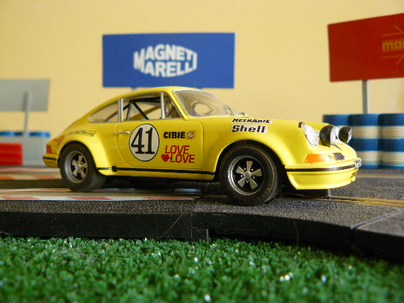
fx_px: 420
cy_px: 152
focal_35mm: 36
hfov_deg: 51.4
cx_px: 202
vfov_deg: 39.7
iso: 200
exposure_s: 1/13
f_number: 2.8
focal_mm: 6
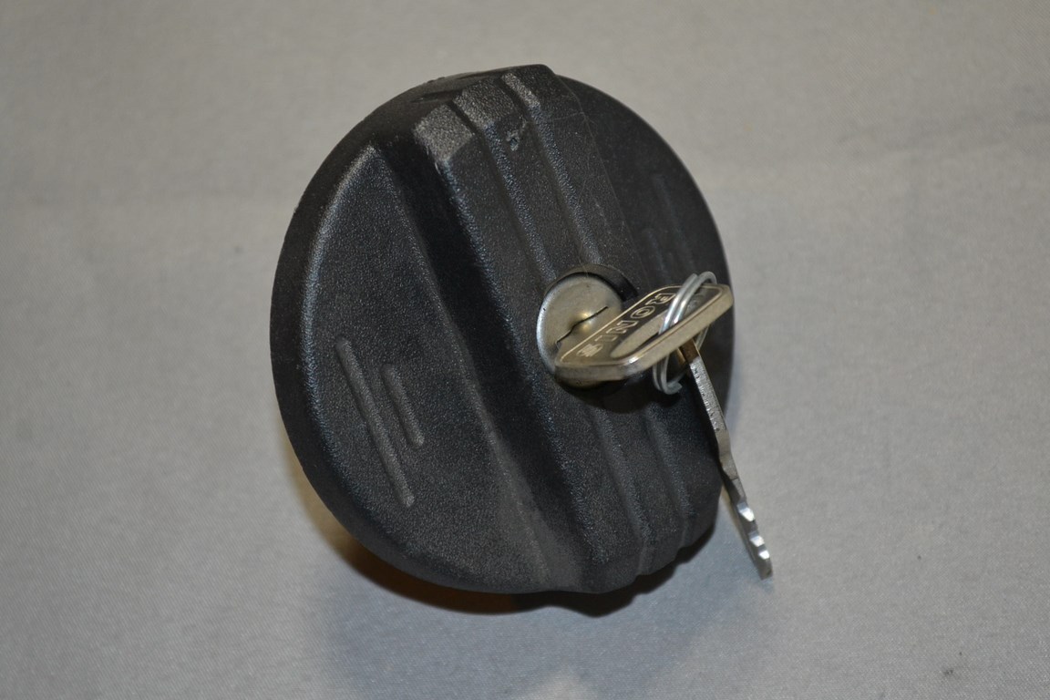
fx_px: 2406
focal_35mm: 82
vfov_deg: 16.6
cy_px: 350
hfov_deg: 24.6
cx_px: 525
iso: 720
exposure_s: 1/60
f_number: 5.6
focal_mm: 55
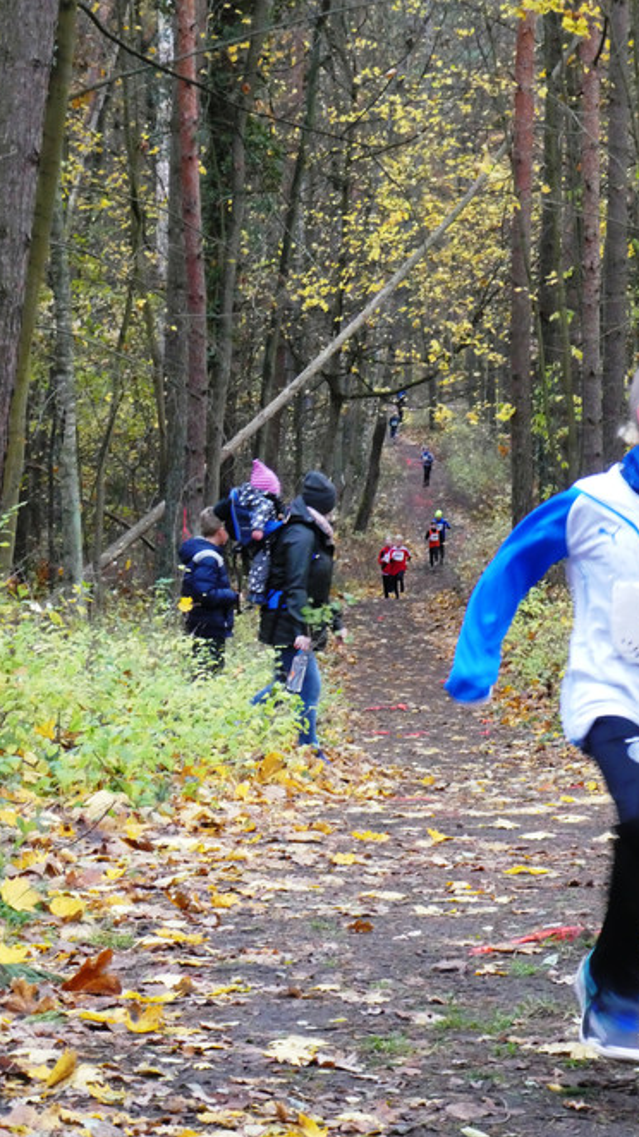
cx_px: 405
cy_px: 570
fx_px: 4100
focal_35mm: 136
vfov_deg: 15.8
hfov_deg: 8.9
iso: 800
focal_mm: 22.3
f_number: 5.2
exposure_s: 1/80
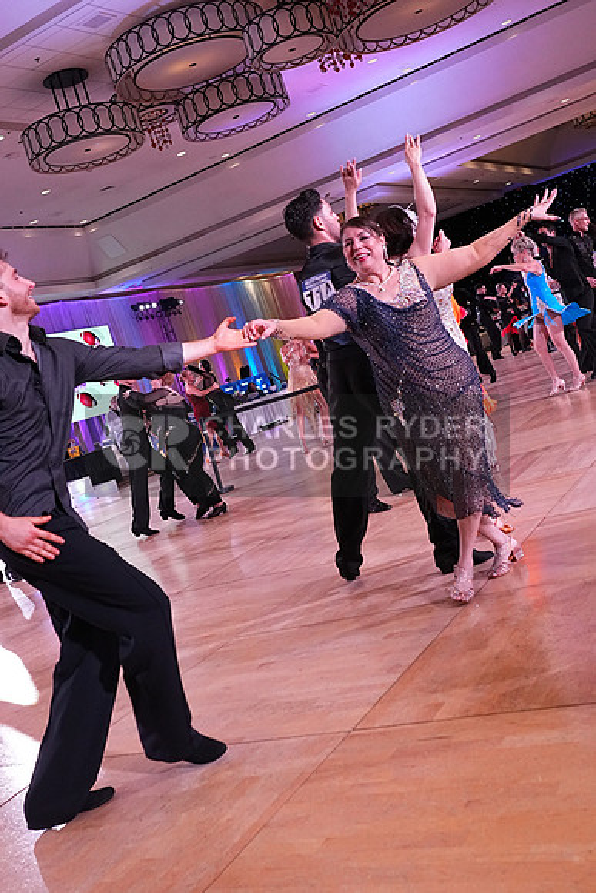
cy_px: 446
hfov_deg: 36.0
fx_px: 918
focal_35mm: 37
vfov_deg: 51.9
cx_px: 298
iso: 3200
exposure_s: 1/400
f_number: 5
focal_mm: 25
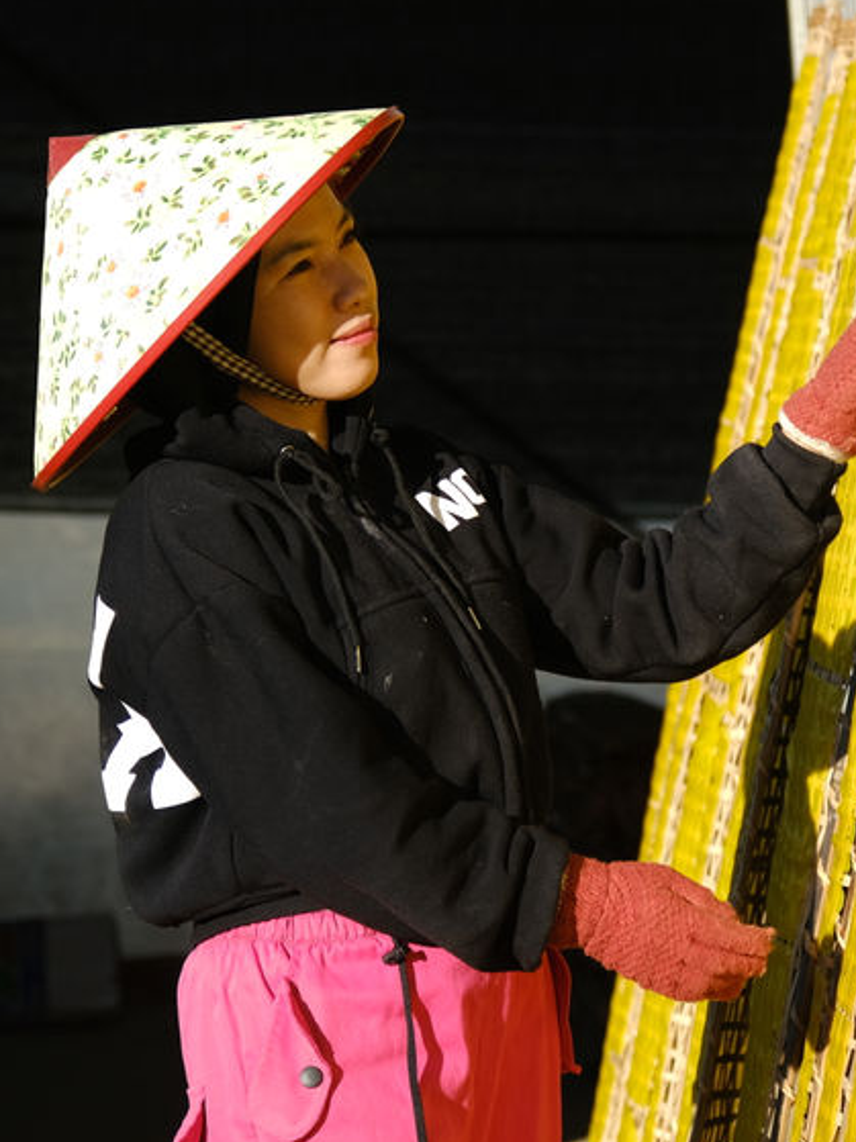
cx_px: 527
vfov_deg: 13.4
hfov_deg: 10.1
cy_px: 572
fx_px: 4849
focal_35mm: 147
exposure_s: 1/500
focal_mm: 63
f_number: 4
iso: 80
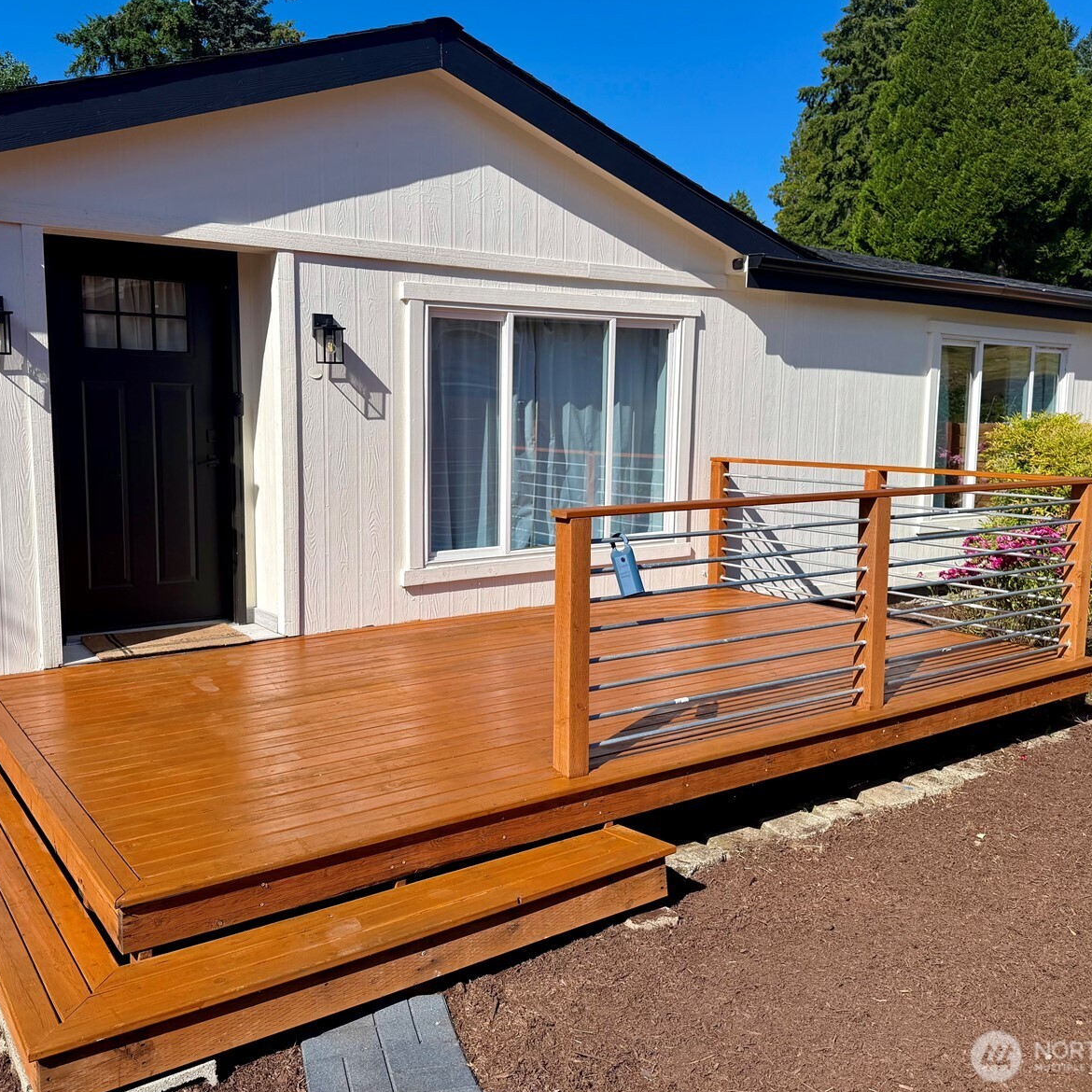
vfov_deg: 55.6
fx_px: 1035
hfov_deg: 55.4
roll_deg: +0.2
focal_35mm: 29
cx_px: 467
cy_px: 534
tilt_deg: -6.7
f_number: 1.78
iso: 80
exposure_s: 1/6711
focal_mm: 6.76
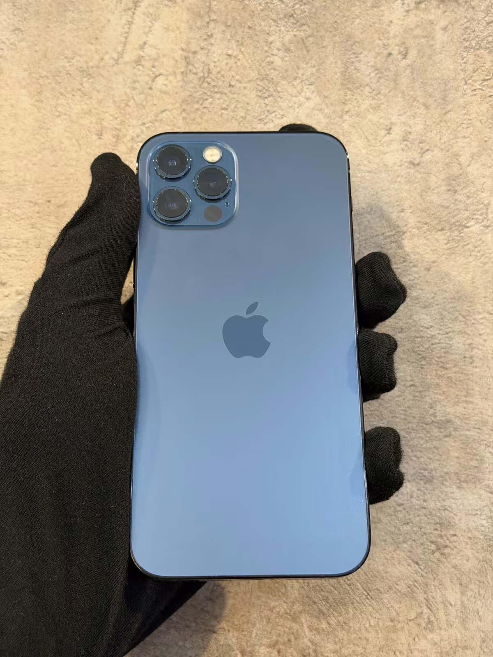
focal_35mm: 48
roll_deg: -0.8
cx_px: 246
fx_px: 911
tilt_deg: +5.4
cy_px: 328
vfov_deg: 39.7
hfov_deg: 30.3
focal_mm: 6.76
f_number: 1.78
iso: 160
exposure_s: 1/50
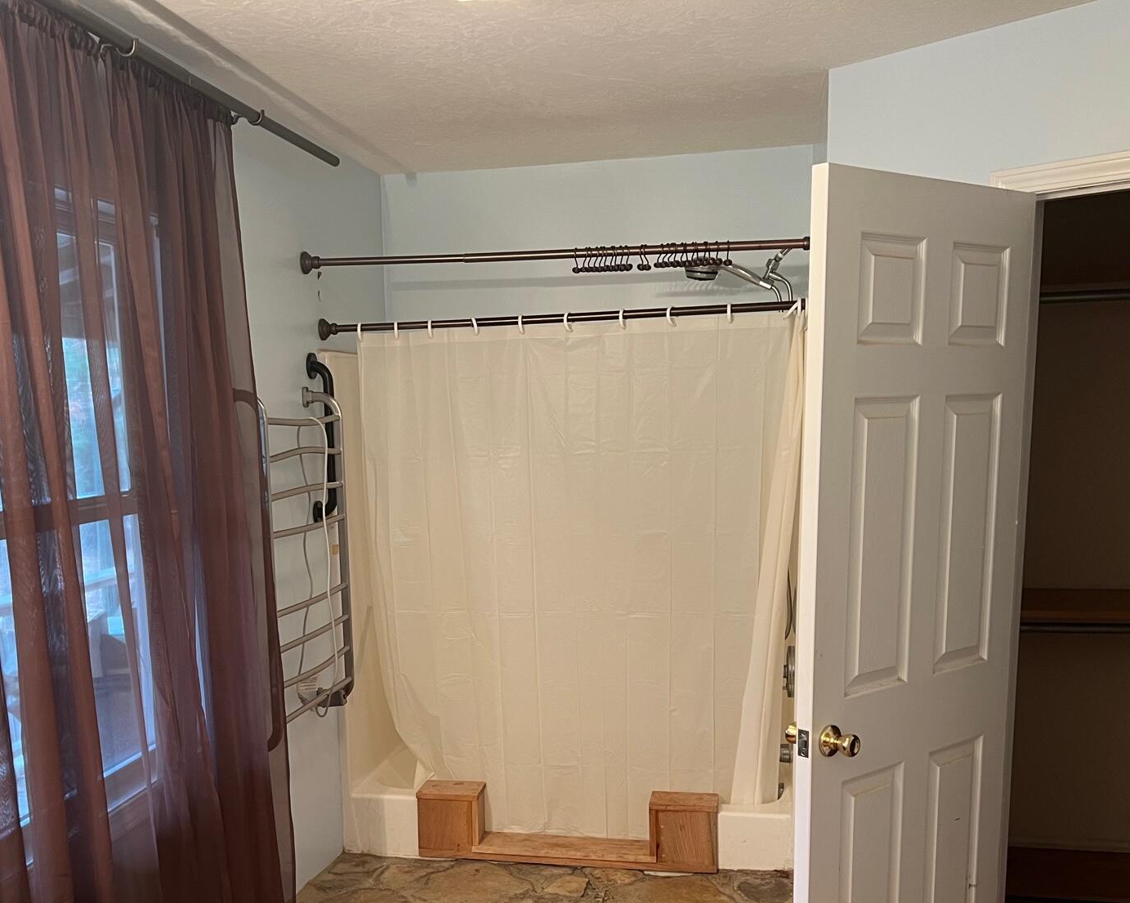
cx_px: 472
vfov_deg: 39.6
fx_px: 1237
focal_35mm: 37
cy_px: 616
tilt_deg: -10.5
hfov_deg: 48.9
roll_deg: +1.0
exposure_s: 1/60
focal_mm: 5.7
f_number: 1.5
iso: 160
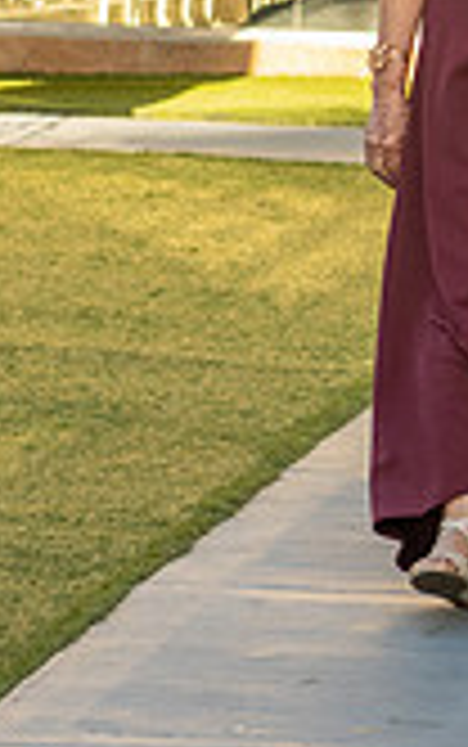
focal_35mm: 425
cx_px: 1103
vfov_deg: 4.9
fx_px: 8658
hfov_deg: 3.1
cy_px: 42
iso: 500
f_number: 5.6
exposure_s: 1/640
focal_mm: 70
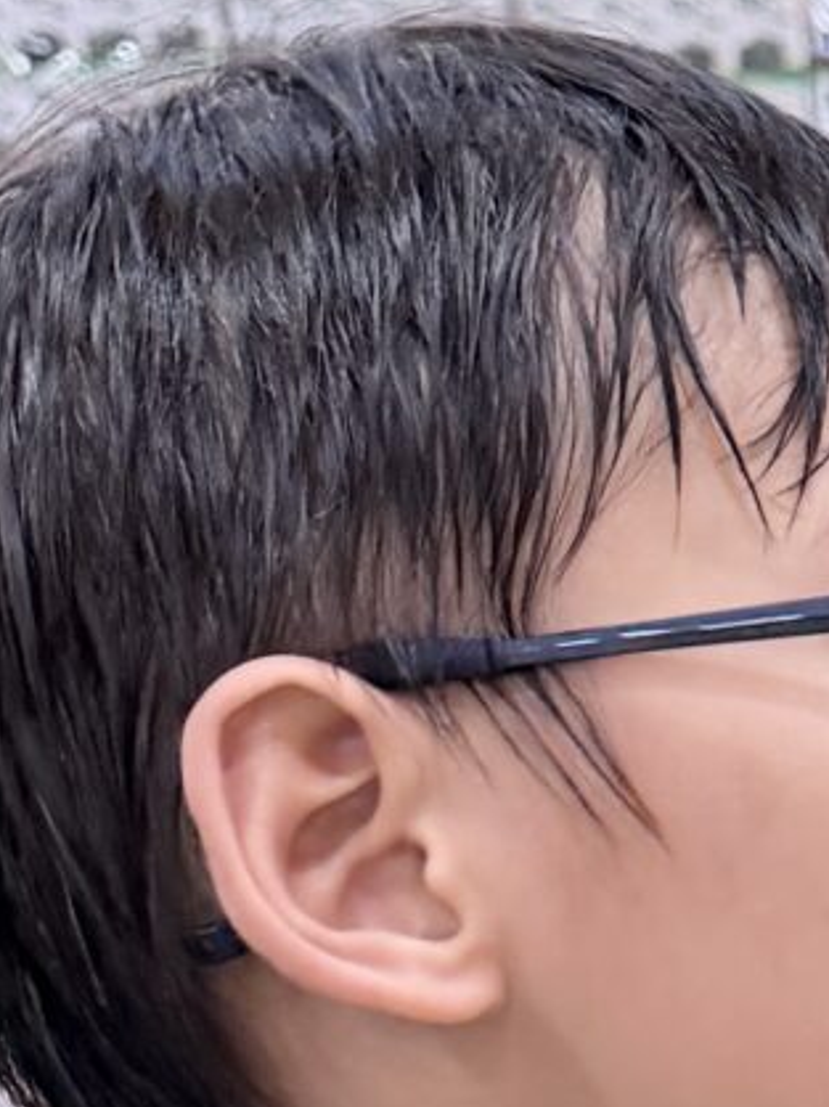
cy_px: 1083
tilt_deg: -11.0
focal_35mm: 147
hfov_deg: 8.6
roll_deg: -0.8
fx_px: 4699
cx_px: 2365
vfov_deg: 13.3
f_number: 1.78
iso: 160
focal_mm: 6.76
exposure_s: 1/100
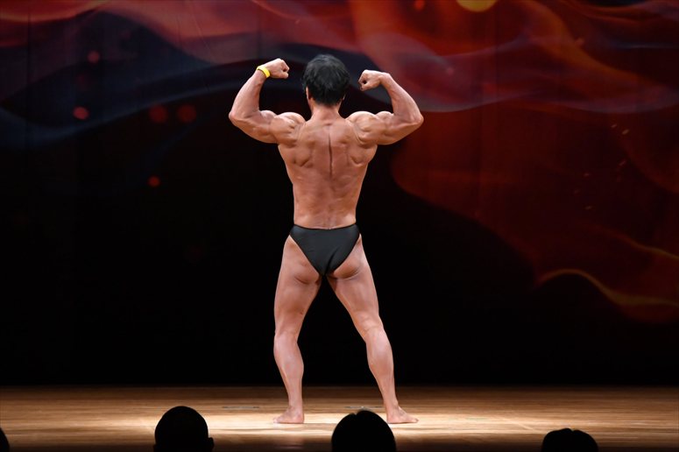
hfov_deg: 8.6
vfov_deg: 5.7
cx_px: 340
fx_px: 4525
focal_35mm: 240
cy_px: 226
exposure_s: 1/400
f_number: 5.6
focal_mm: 160
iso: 4000
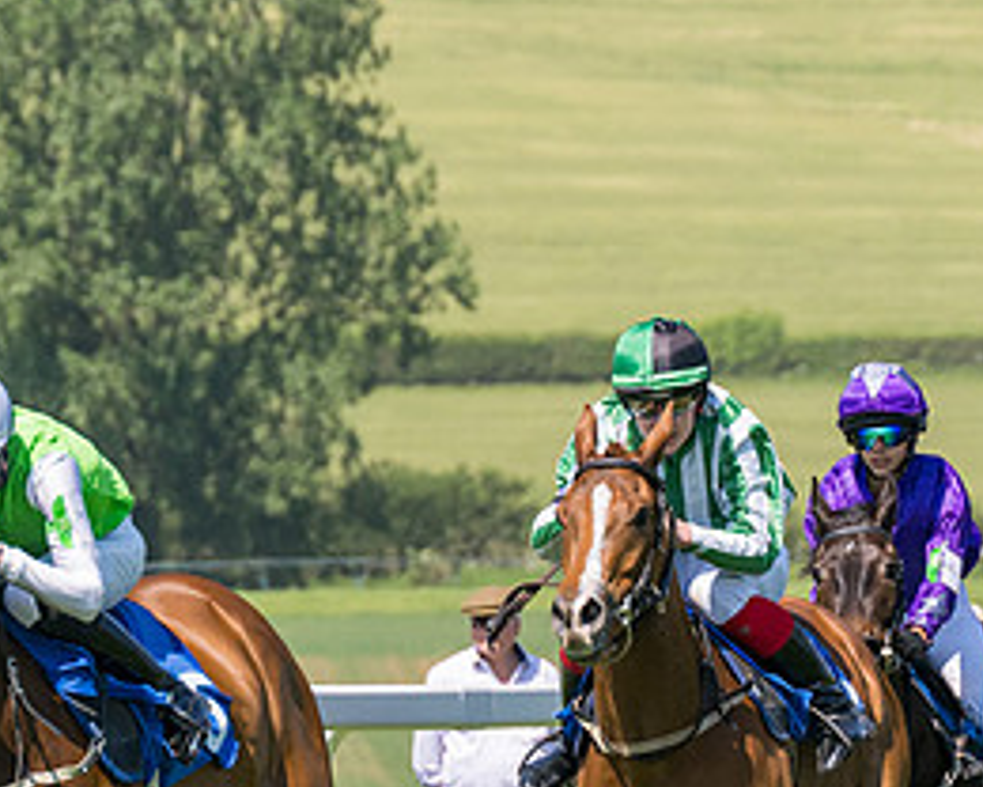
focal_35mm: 544
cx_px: 735
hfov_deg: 3.6
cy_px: 696
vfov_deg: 2.8
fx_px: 15827
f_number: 5
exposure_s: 1/2500
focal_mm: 140
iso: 400
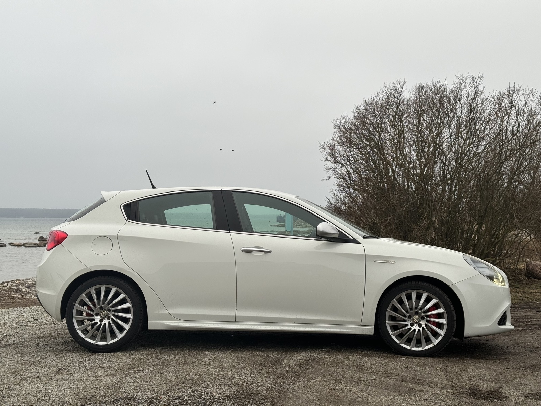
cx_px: 270
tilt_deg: +0.9
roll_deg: -0.5
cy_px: 203
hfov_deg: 39.7
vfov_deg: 30.3
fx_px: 750
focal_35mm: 48
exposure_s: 1/233
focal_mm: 6.86
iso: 64
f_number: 1.78
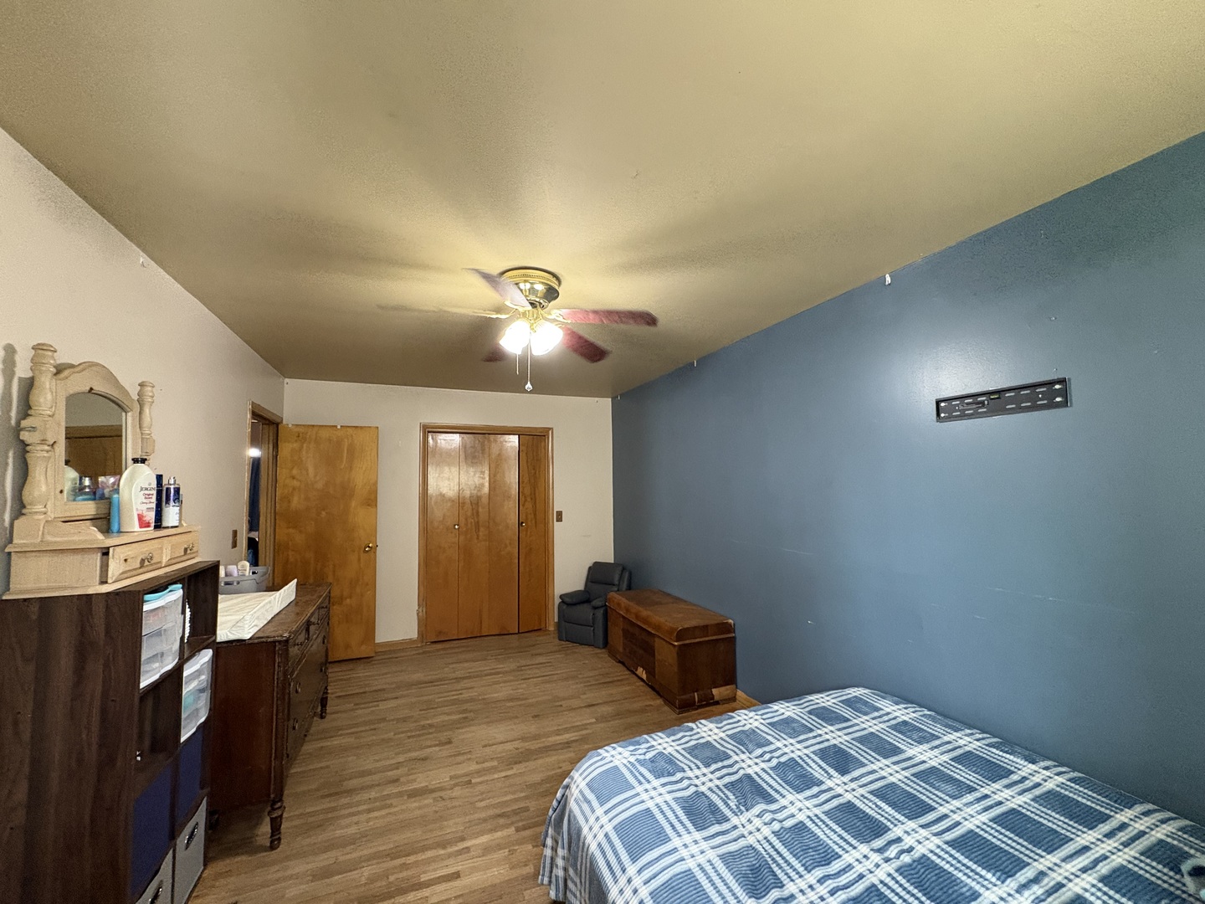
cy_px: 452
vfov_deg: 85.7
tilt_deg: +4.3
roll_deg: +0.4
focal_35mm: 14
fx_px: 487
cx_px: 602
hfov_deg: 102.1
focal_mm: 2.22
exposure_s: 1/60
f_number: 2.2
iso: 500
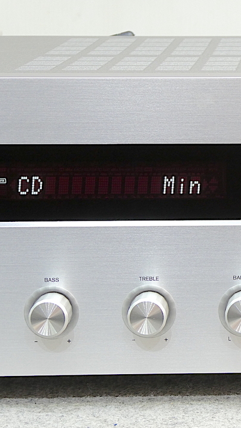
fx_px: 1908
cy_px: 215
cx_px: 277
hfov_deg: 7.2
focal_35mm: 168
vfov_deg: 12.8
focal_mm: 20.6
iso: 200
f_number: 5.1
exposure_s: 1/8
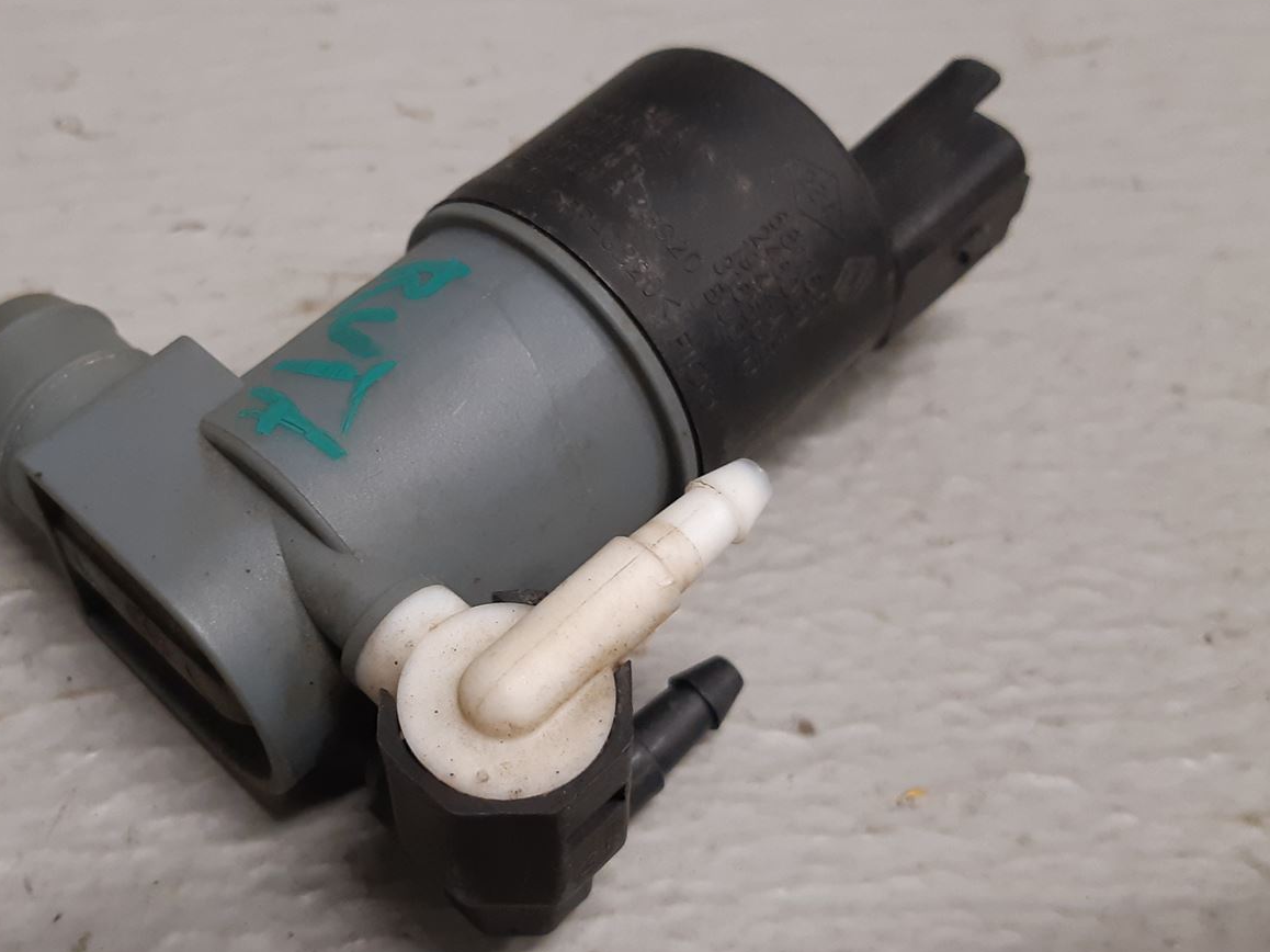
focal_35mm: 46
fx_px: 1687
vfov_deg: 31.5
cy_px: 475
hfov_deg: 40.7
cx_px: 410
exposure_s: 1/50
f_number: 1.7
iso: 125
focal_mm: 3.93
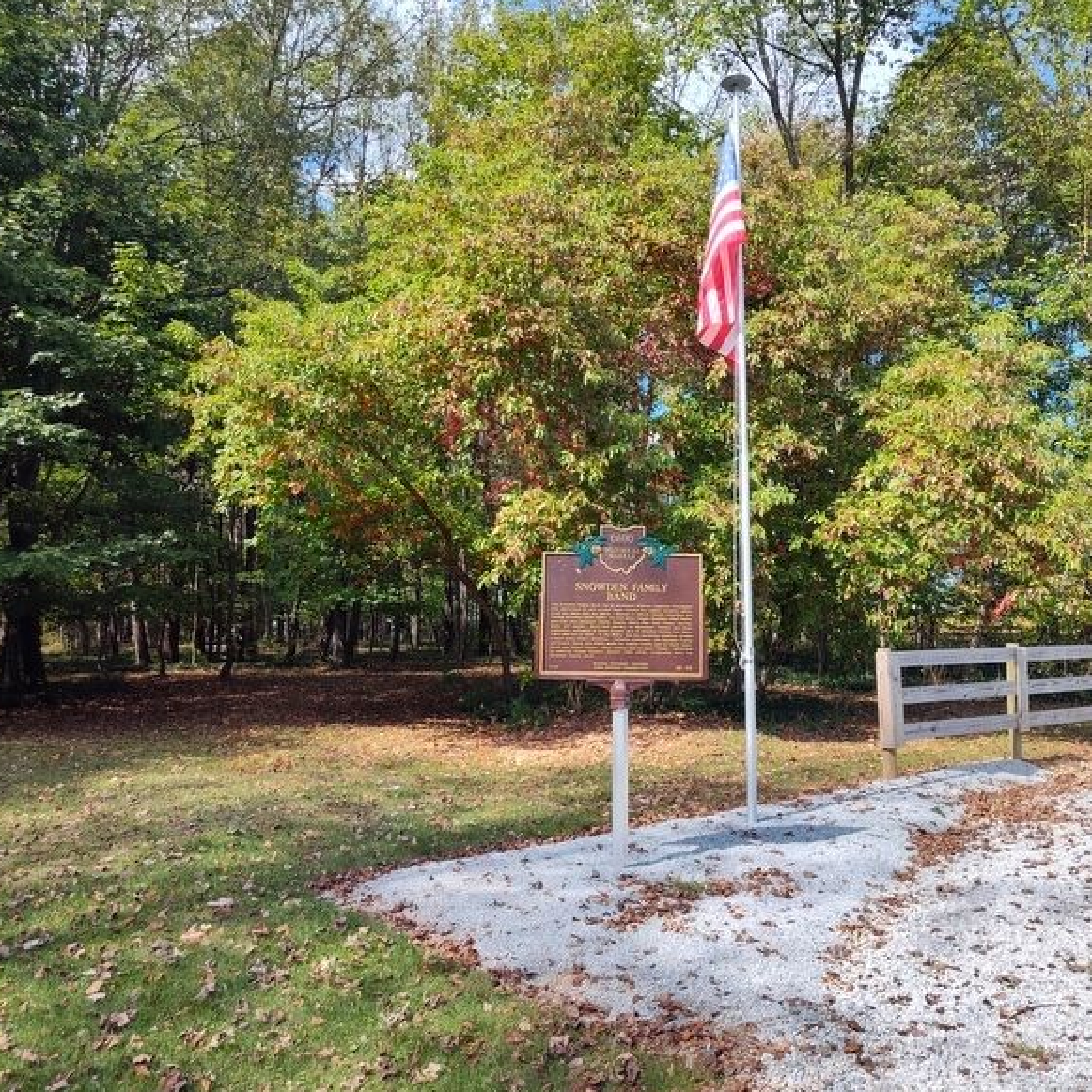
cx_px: 603
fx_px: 999
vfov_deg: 57.3
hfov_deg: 57.2
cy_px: 534
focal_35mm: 28
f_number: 1.8
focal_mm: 5.56
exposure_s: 1/689
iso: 100
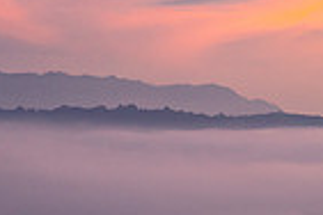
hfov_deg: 20.0
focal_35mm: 102
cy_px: 189
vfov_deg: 13.3
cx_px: 197
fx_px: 915
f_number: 5
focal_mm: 24
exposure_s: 1/160
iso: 2000
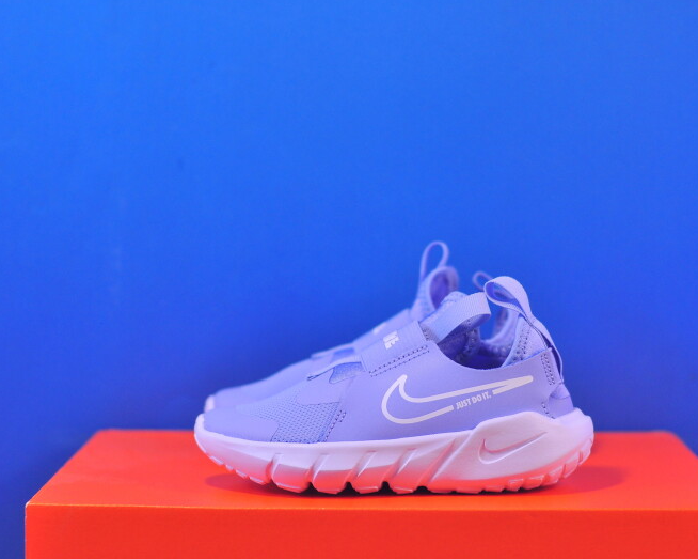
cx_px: 386
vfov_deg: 17.9
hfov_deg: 22.2
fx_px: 1776
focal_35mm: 86
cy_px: 278
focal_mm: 50
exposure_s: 1/320
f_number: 2.5
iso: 250
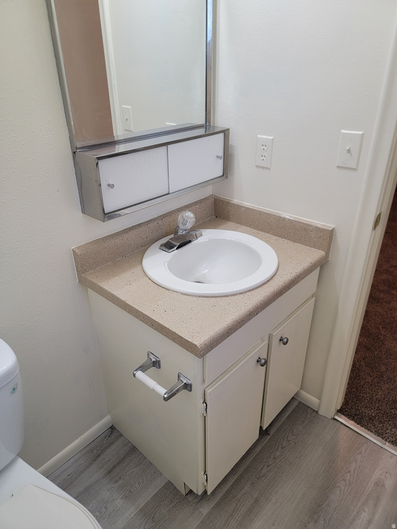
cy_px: 264
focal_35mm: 24
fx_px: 367
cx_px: 198
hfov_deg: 56.8
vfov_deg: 71.6
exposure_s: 1/120
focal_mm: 6.7
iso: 250
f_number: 1.8
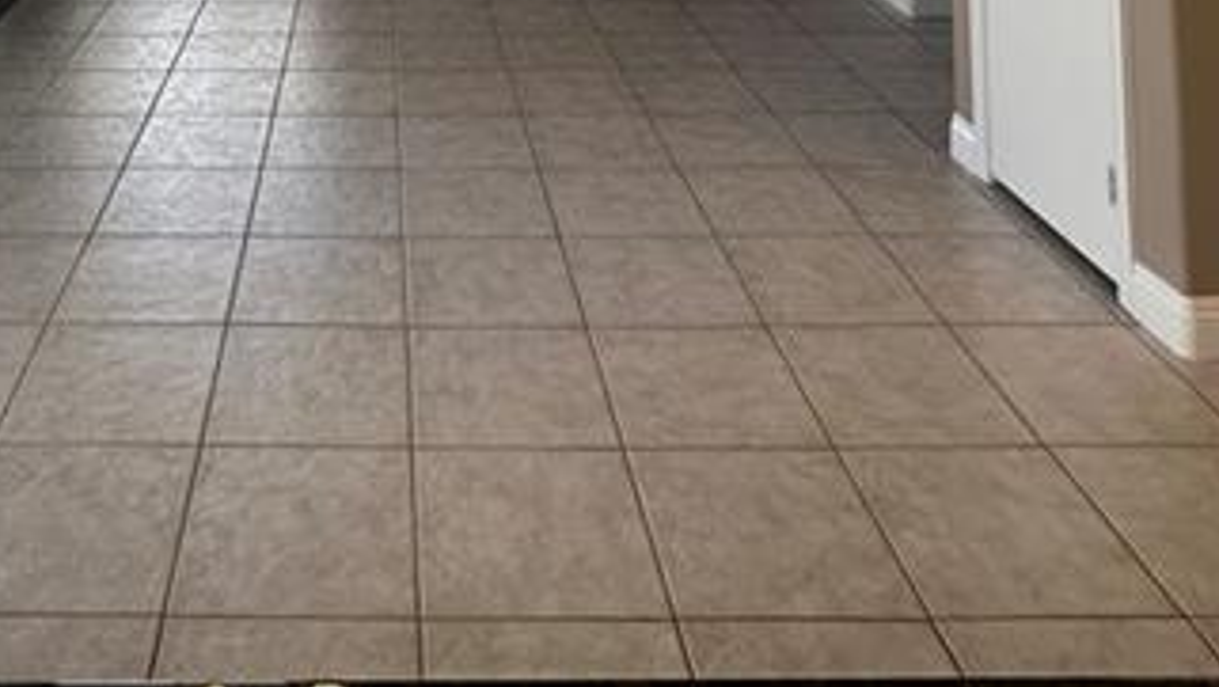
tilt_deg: +3.6
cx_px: 376
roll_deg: -0.5
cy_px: -444
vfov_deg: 22.8
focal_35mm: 38
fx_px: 1229
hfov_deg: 51.5
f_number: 2.2
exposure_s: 1/120
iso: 64
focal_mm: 2.22
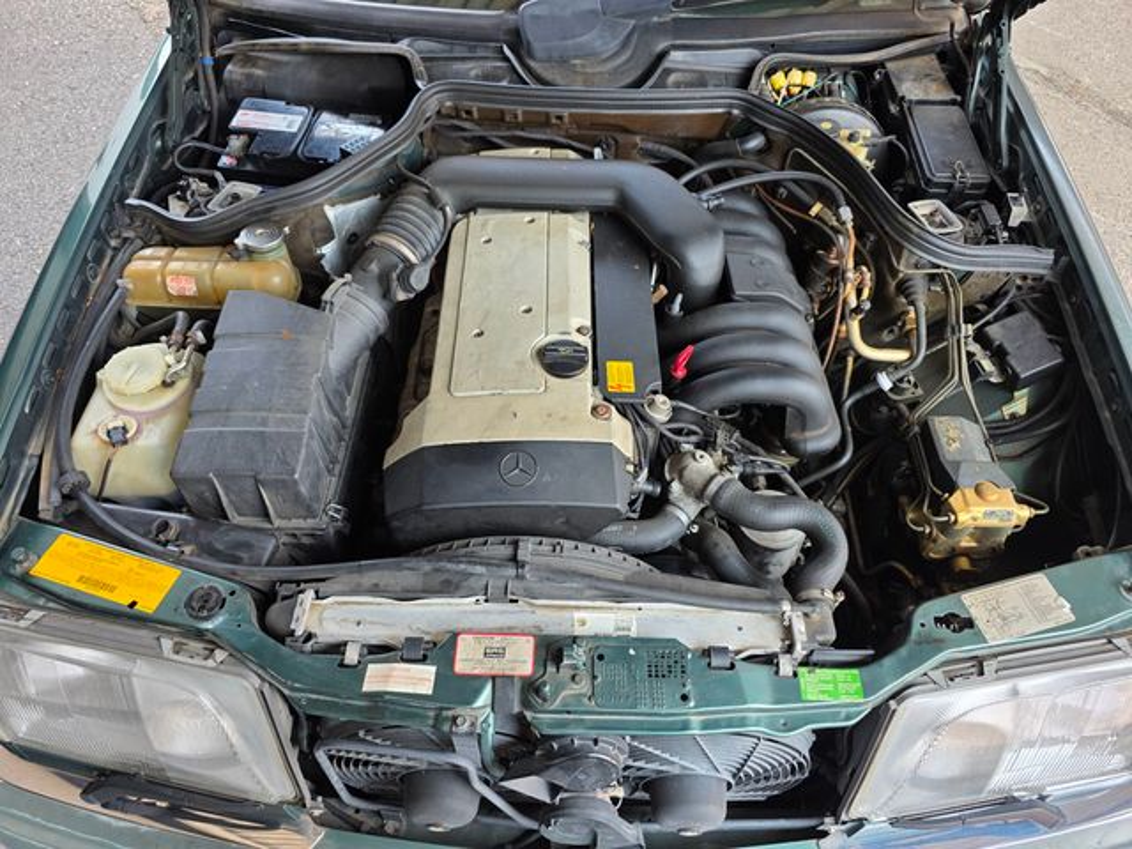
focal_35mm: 23
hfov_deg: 73.9
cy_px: 424
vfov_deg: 58.9
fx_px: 752
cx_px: 566
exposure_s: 1/120
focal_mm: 6.3
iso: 50
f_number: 1.7
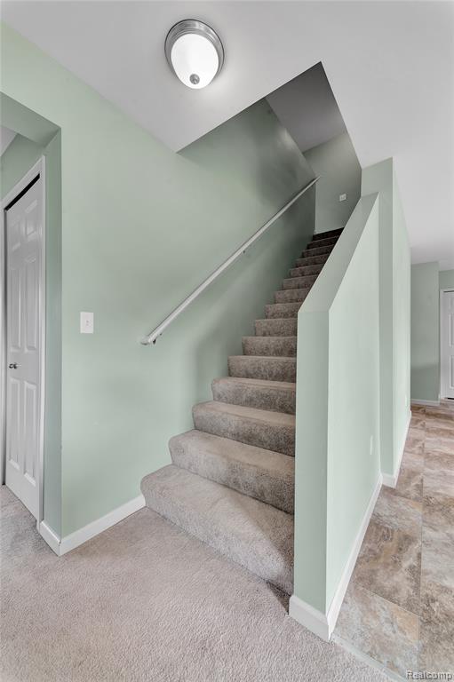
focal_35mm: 14
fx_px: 265
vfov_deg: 104.3
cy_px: 341
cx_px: 227
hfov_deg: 81.1
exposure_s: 1/13
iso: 450
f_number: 9
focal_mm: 14
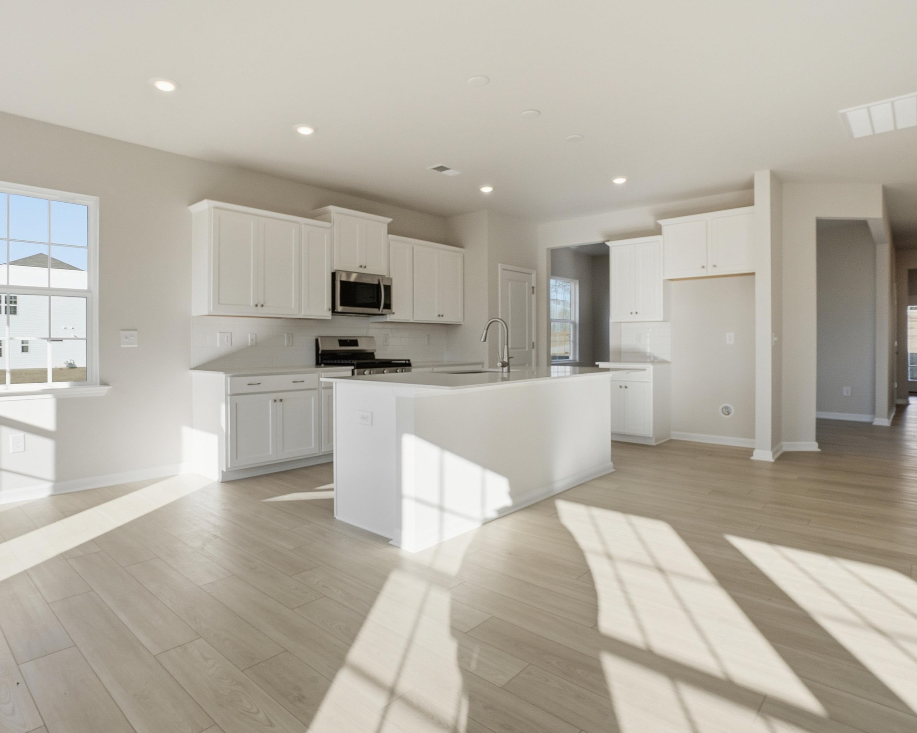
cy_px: 349
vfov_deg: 70.8
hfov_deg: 83.1
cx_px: 419
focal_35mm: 19
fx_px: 516
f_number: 11
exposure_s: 1/1000
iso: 160
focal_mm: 16
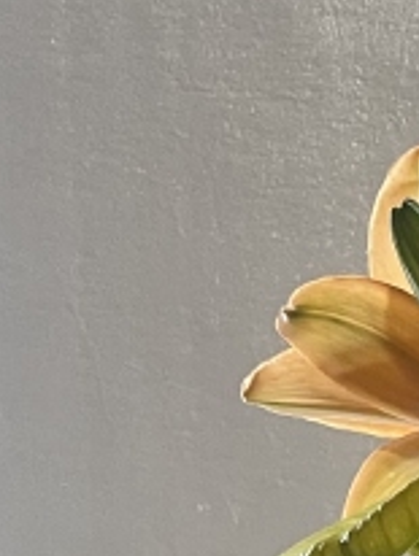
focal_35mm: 372
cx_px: 1043
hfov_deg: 3.9
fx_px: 5991
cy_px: 1082
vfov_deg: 5.2
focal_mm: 7.5
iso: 125
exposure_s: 1/100
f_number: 2.2
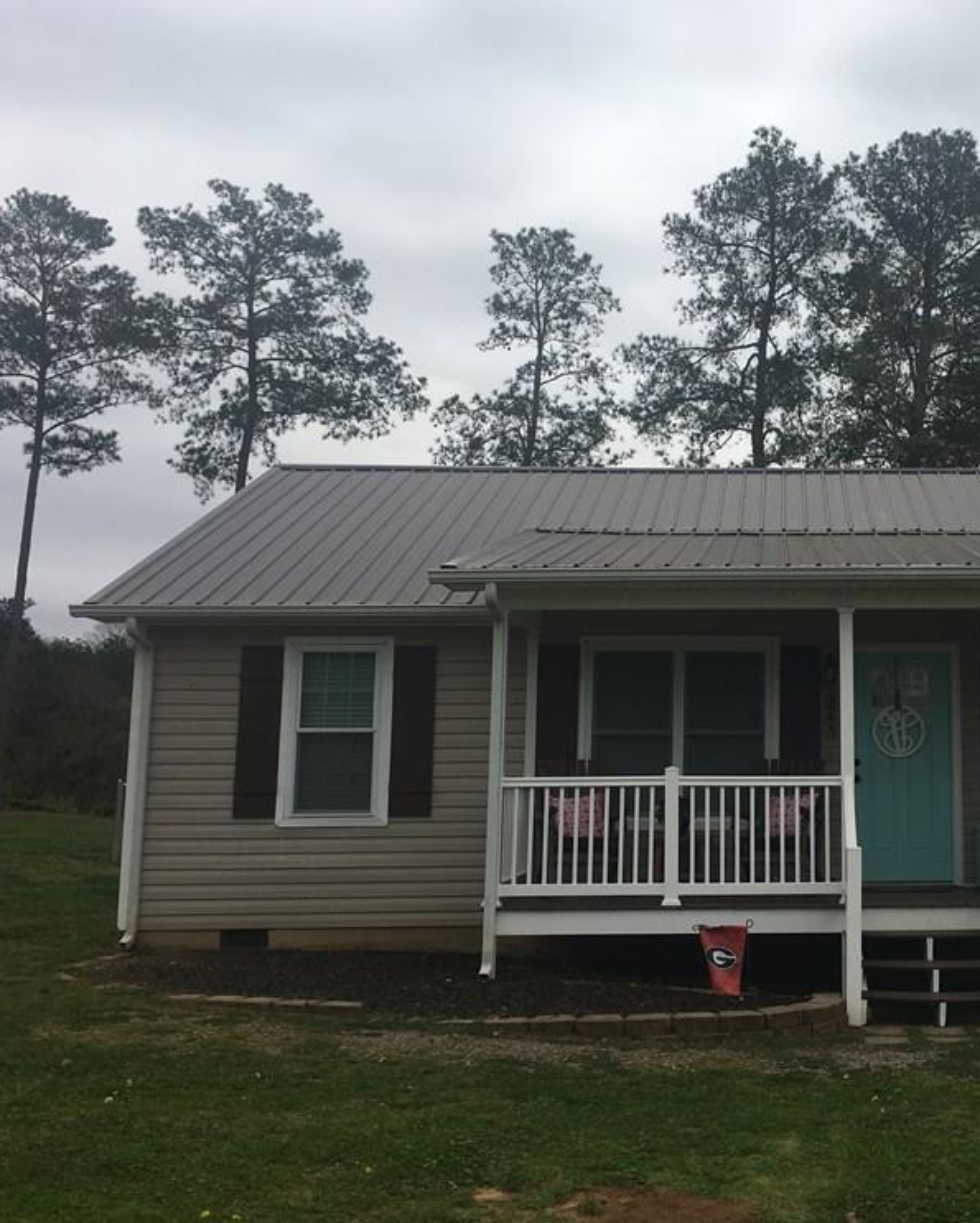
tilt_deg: +8.0
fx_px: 1413
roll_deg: +0.4
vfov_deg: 46.8
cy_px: 601
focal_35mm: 39
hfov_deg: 36.8
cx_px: 802
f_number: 2.2
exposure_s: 1/3077
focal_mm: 4.15
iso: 25
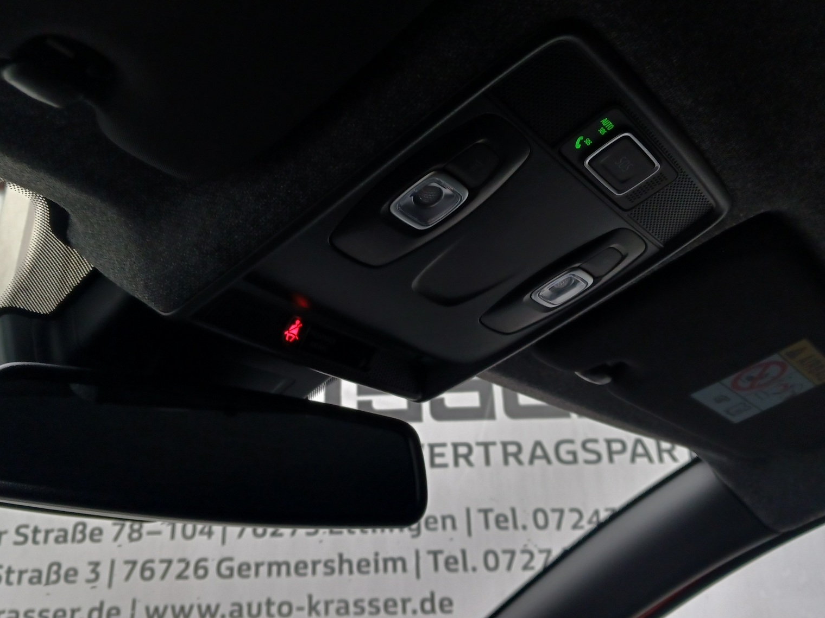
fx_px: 763
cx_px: 401
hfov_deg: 56.8
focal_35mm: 32
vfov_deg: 44.2
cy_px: 301
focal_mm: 4
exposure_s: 1/50
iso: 100
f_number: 1.8
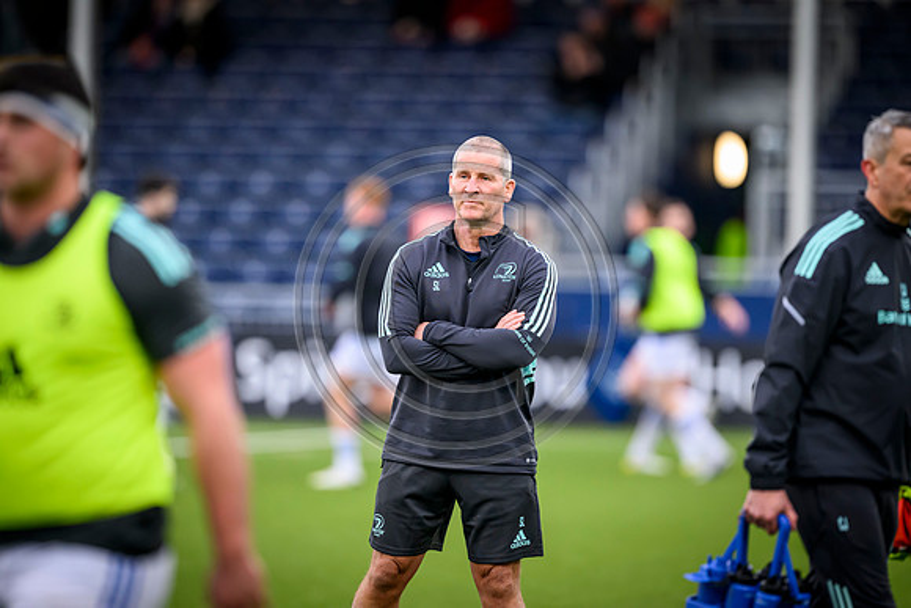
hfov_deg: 5.2
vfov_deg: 3.4
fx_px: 10124
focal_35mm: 400
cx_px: 456
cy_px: 304
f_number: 3.5
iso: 3200
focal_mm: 400
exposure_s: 1/1250
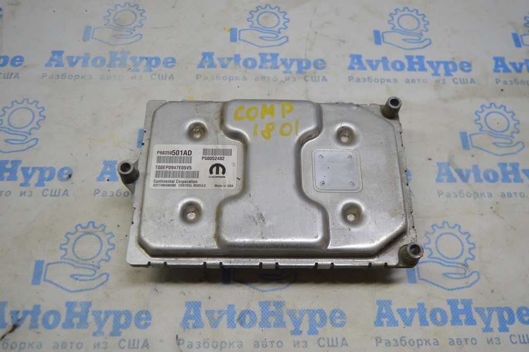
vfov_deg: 38.3
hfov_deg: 55.1
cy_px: 176
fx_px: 507
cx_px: 264
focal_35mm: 34
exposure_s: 1/80
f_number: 4.5
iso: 400
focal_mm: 23
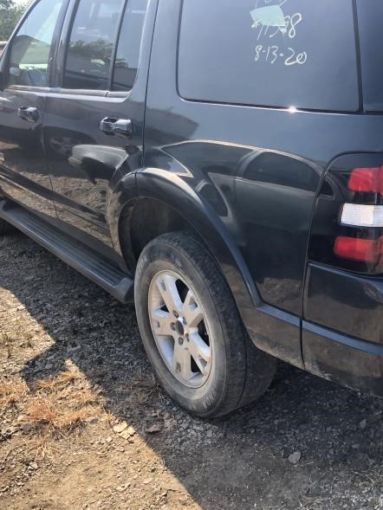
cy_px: 258
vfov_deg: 49.0
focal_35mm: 38
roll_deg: +2.9
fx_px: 560
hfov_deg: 36.9
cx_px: 284
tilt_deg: -18.6
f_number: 1.8
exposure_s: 1/410
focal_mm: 3.99
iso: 20
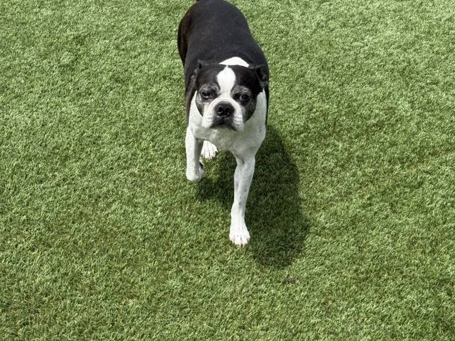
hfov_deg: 33.8
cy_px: 173
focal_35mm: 57
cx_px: 235
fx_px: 749
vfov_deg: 25.7
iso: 64
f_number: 1.78
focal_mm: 6.76
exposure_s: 1/2667
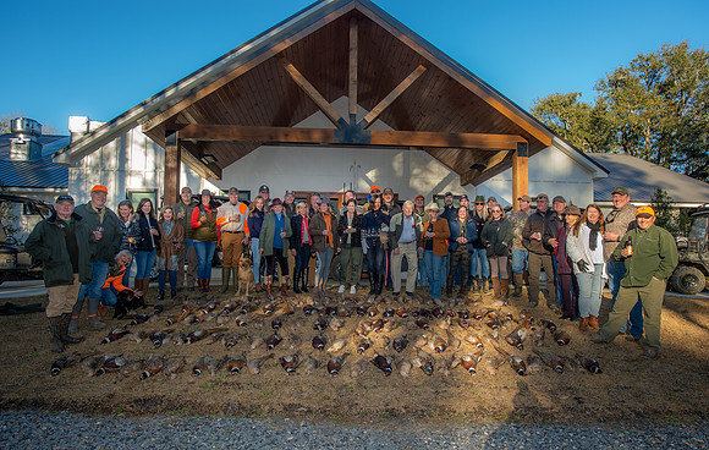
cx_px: 362
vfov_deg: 51.2
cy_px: 250
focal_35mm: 24
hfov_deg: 74.3
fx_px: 468
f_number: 4.5
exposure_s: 1/160
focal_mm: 22
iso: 160
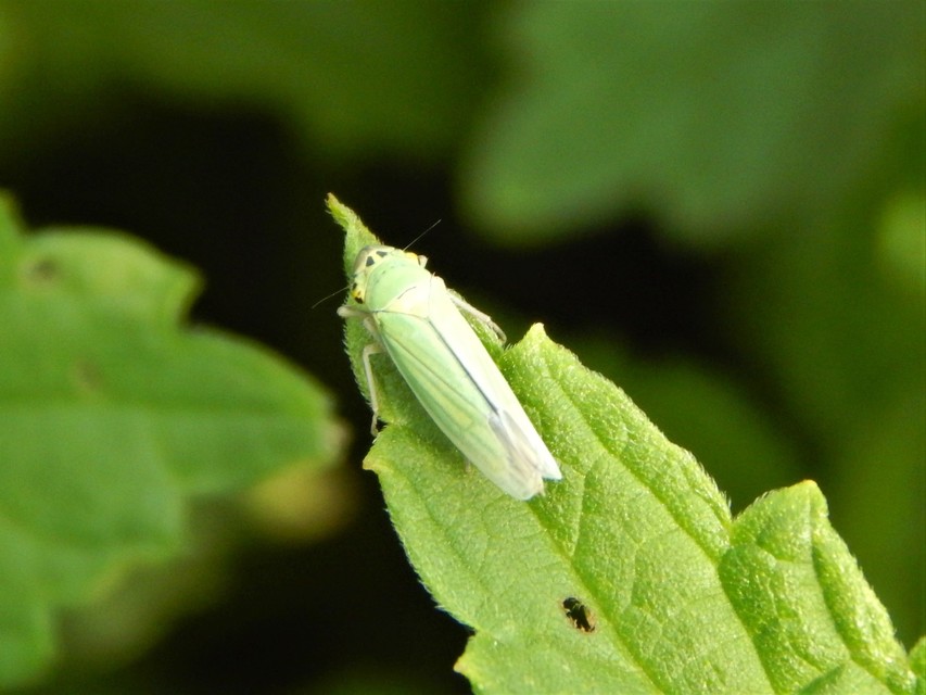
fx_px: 5538
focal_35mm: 207
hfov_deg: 9.6
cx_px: 463
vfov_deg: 7.2
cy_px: 348
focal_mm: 37.1
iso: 360
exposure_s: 1/250
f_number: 5.4
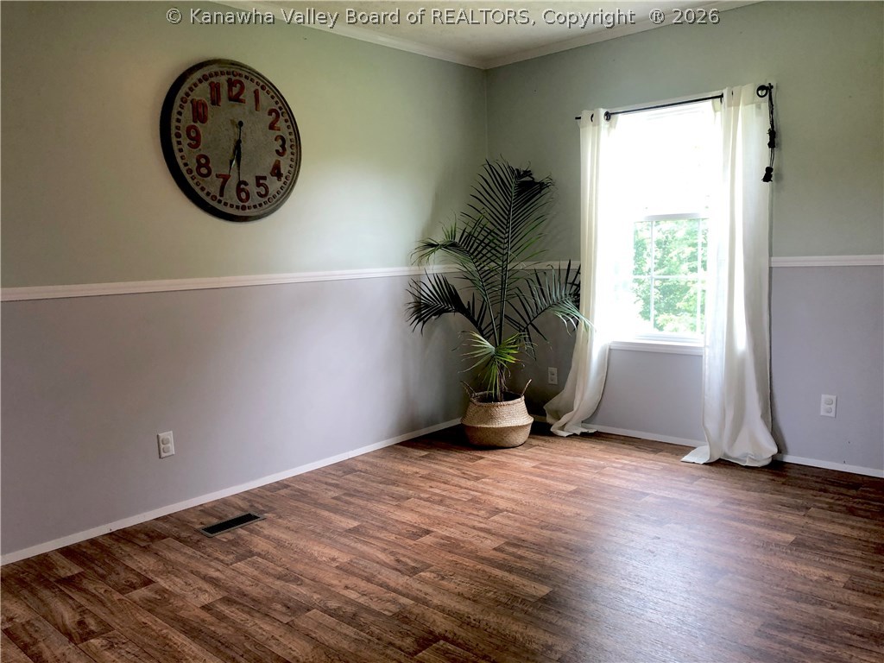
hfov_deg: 63.4
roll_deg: +2.2
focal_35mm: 28
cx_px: 442
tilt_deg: -6.1
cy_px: 332
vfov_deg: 49.7
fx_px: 715
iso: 25
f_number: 1.8
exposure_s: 1/30
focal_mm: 4
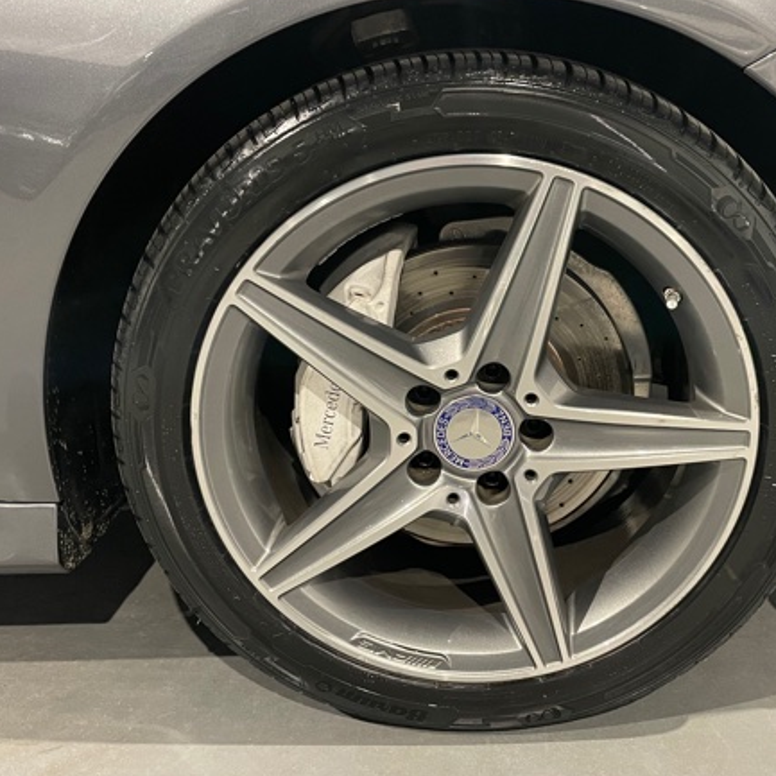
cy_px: 349
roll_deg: +1.0
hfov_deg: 48.3
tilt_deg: -17.7
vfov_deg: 48.4
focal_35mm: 34
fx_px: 862
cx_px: 448
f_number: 1.6
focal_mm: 4.2
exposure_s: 1/53
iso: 500
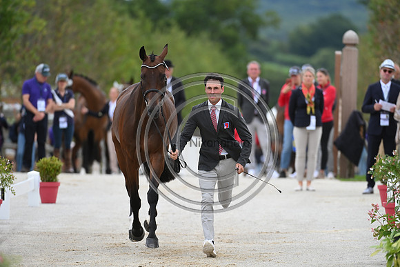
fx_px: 4445
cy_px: 134
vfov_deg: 3.4
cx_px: 200
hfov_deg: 5.2
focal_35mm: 400
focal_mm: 400
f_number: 5.6
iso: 640
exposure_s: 1/1600
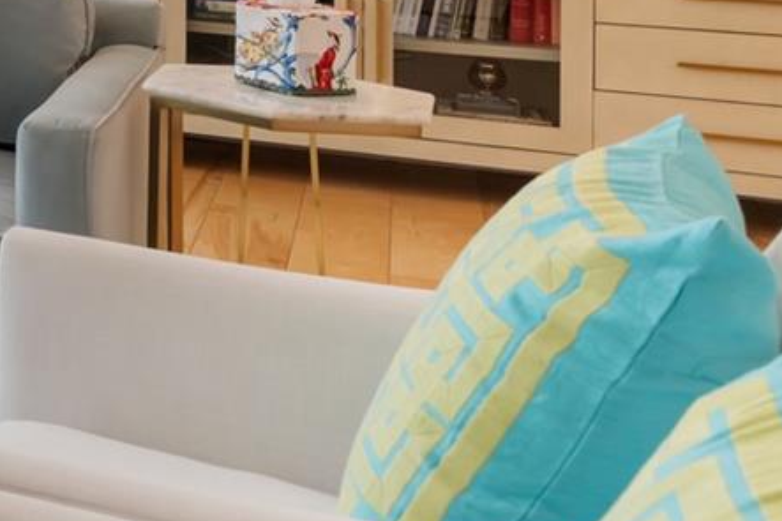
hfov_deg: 17.9
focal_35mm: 74
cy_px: -63
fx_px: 1607
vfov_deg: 17.7
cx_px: -823
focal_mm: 16
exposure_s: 1/20
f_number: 7.1
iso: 320
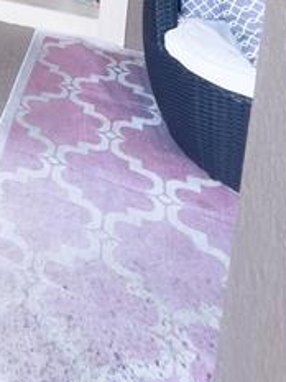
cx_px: -138
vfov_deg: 30.8
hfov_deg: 25.6
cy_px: -148
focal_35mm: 43
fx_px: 474
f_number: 1.8
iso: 64
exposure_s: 1/100
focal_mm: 1.57
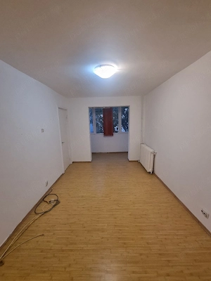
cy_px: 140
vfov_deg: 106.2
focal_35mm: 13
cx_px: 106
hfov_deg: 89.9
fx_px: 106
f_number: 2.2
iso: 320
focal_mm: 2.2
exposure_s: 1/50
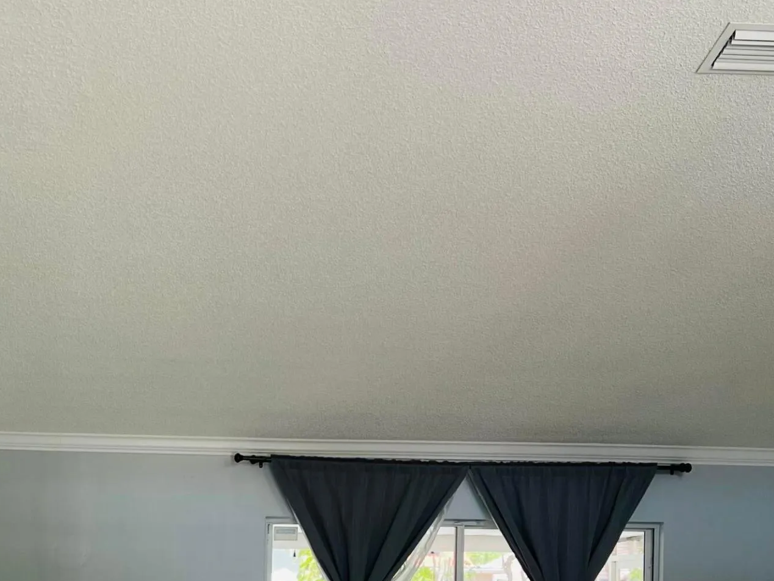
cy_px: 595
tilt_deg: -0.3
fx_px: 1319
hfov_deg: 32.2
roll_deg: -0.8
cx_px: 206
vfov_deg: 23.7
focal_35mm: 59
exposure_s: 1/120
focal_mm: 5.7
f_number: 1.5
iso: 50
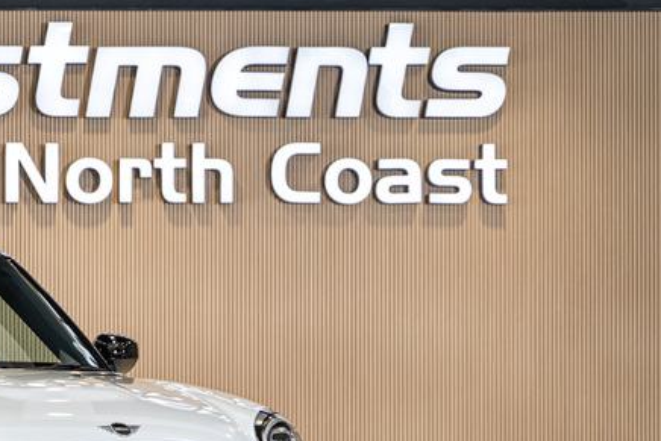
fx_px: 2498
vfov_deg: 10.1
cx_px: -92
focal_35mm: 136
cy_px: 382
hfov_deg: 14.7
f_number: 3.5
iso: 640
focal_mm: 58
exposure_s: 1/200
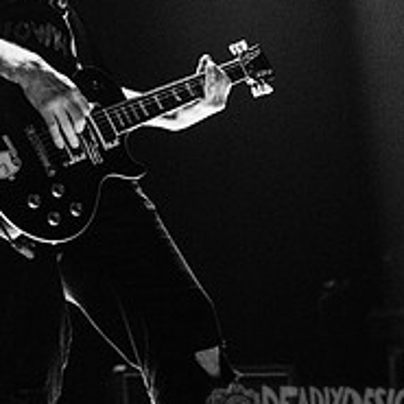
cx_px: 131
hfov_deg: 10.6
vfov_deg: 10.5
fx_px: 2179
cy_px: -31
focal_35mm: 165
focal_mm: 80
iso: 3200
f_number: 3.2
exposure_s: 1/100
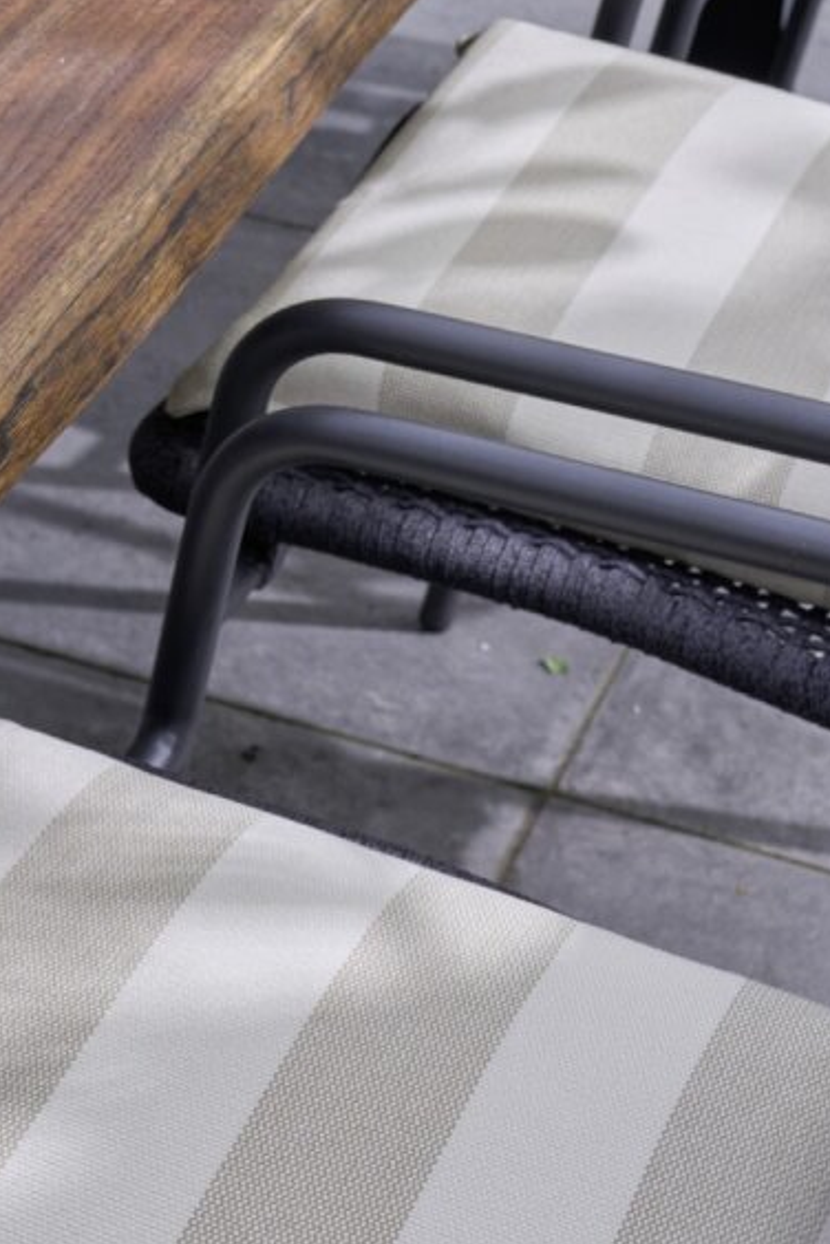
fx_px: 3043
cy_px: 472
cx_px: 253
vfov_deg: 23.1
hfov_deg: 15.5
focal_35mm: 88
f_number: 7.1
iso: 160
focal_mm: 31
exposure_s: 1/200
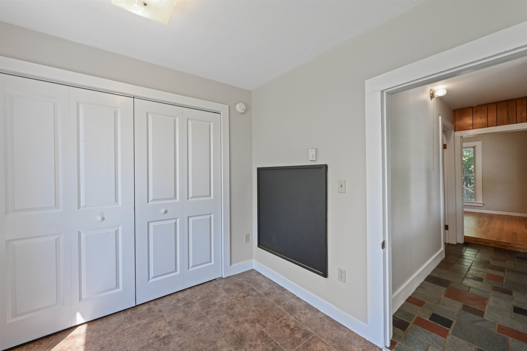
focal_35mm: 14
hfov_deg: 104.3
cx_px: 264
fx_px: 205
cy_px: 176
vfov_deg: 81.2
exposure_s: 1/10
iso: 1000
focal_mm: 14
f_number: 14
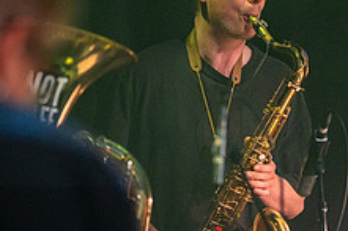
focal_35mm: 326
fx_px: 3149
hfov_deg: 6.3
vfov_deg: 4.2
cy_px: 119
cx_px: 175
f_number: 2.8
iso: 5000
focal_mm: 124
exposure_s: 1/250
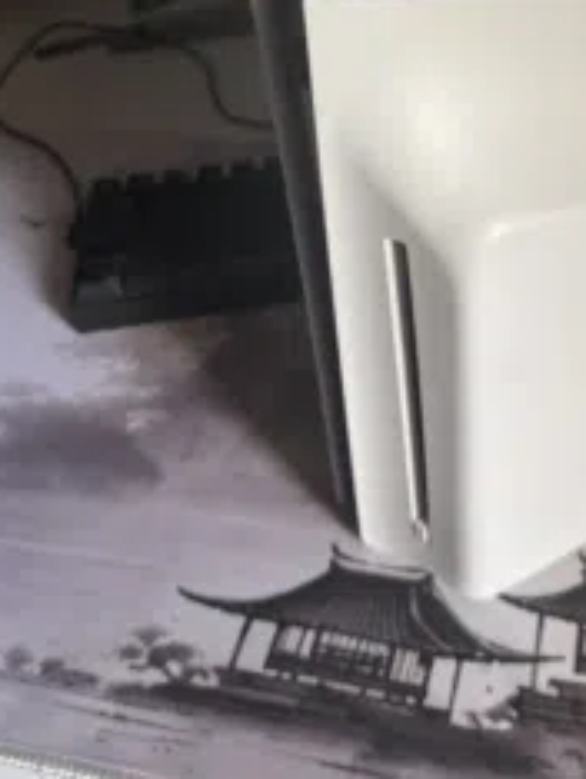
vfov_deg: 43.8
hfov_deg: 34.5
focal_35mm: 41
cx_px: 440
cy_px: 170
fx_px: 924
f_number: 1.78
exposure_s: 1/82
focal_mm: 6.76
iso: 200
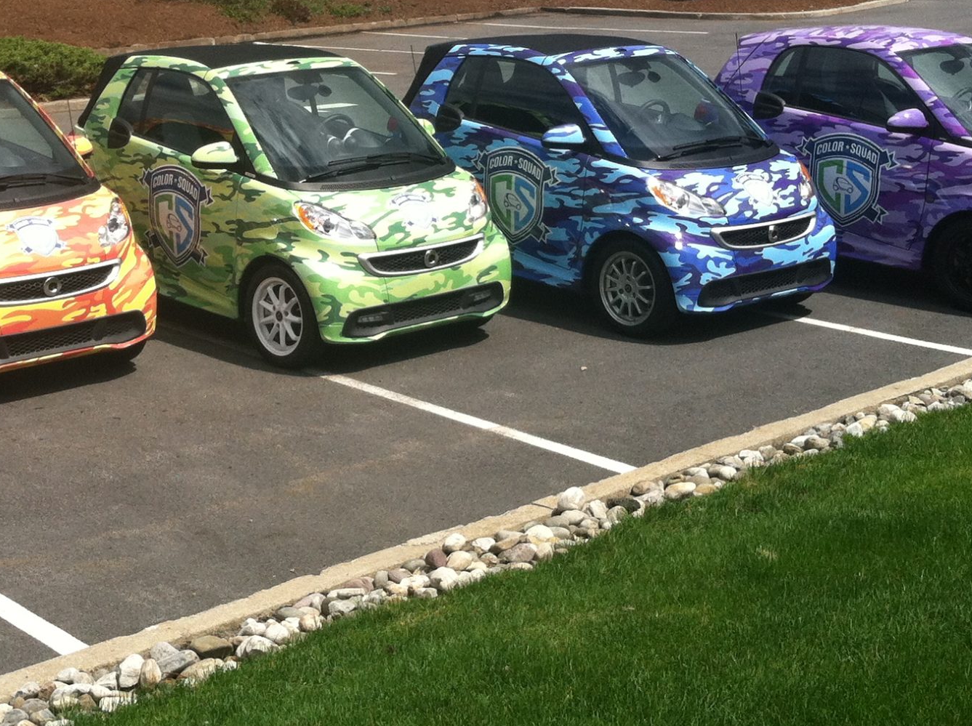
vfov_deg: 21.8
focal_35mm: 67
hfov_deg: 28.7
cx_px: 273
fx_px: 1879
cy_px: 227
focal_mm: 3.85
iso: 80
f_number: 2.8
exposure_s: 1/1500
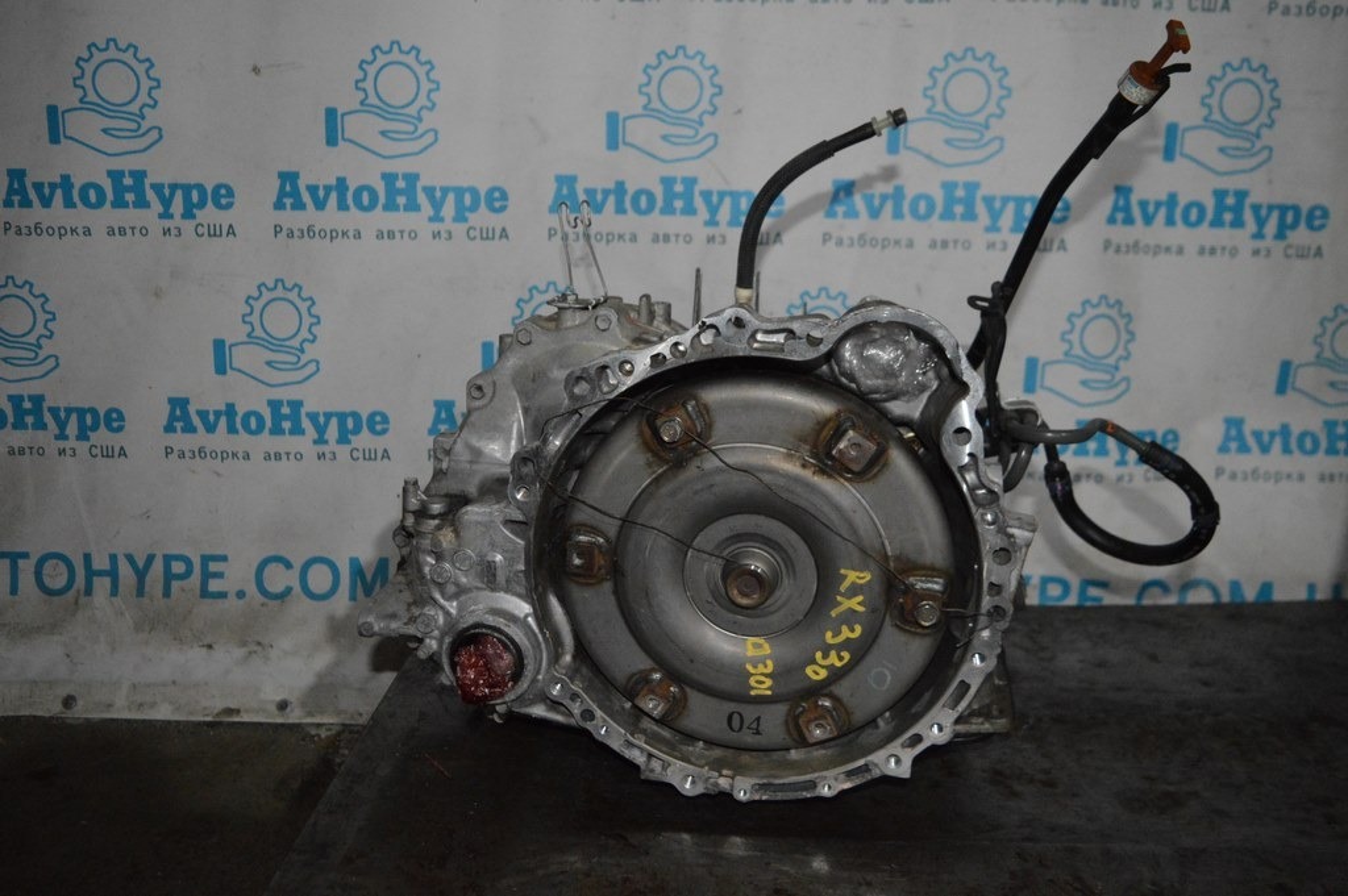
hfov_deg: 62.0
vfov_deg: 43.5
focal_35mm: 30
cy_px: 448
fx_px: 1122
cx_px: 674
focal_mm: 20
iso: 3200
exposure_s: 1/60
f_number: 3.5
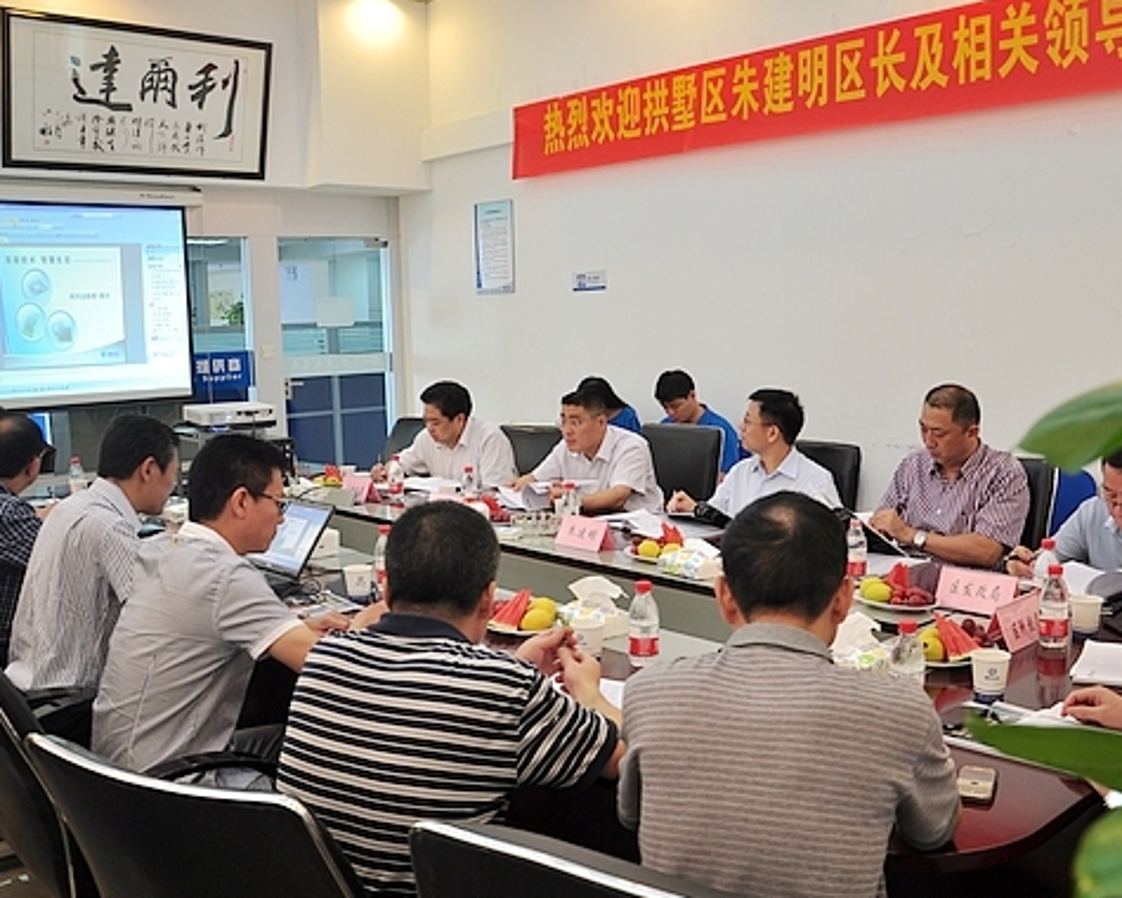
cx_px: 591
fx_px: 1063
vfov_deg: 45.8
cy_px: 451
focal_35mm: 32
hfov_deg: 55.6
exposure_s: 1/10
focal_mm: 18
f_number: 4
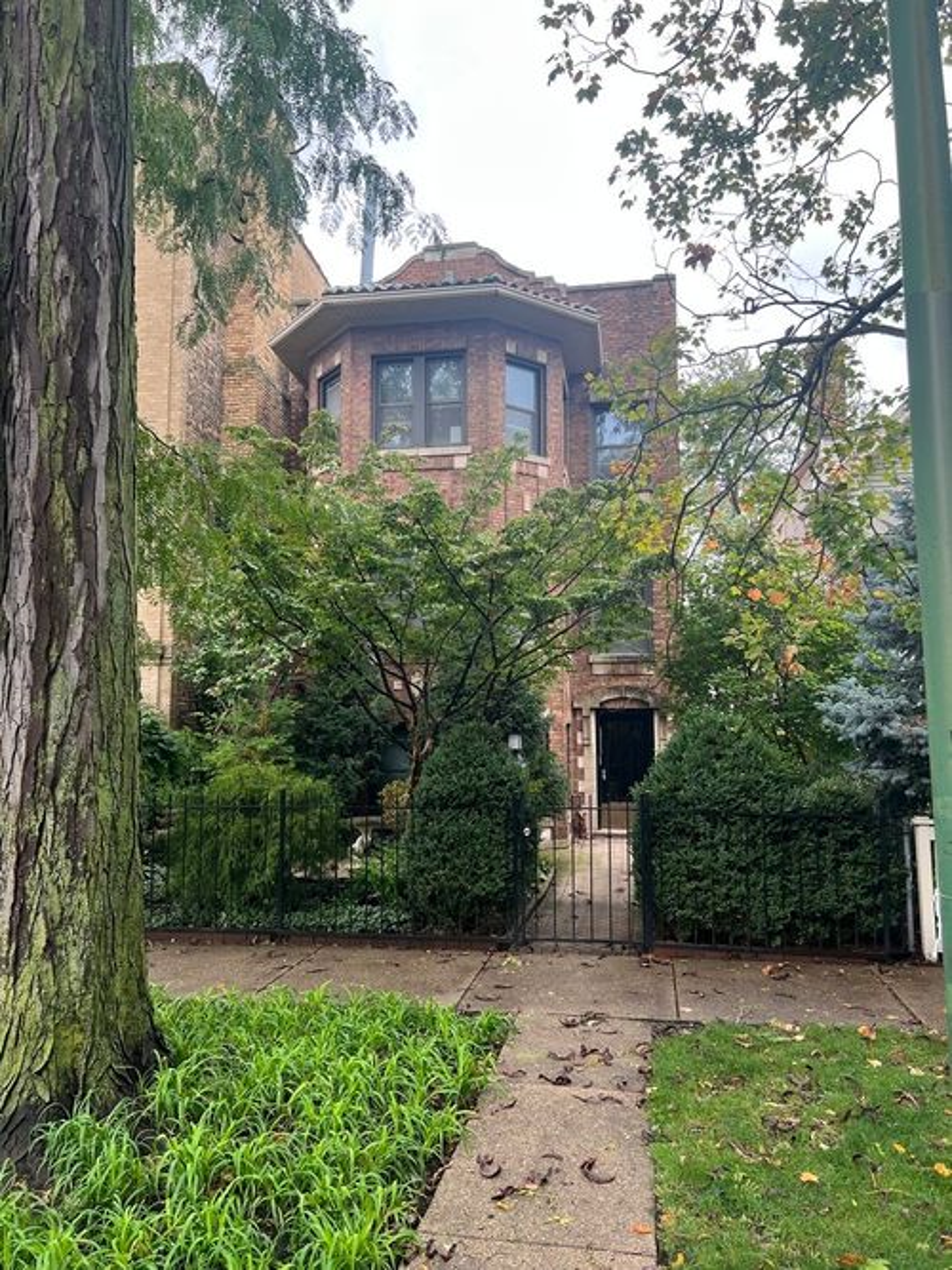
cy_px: 635
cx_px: 476
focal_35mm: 26
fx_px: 954
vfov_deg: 67.3
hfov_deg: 53.0
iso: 50
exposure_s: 1/171
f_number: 1.5
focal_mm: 5.7
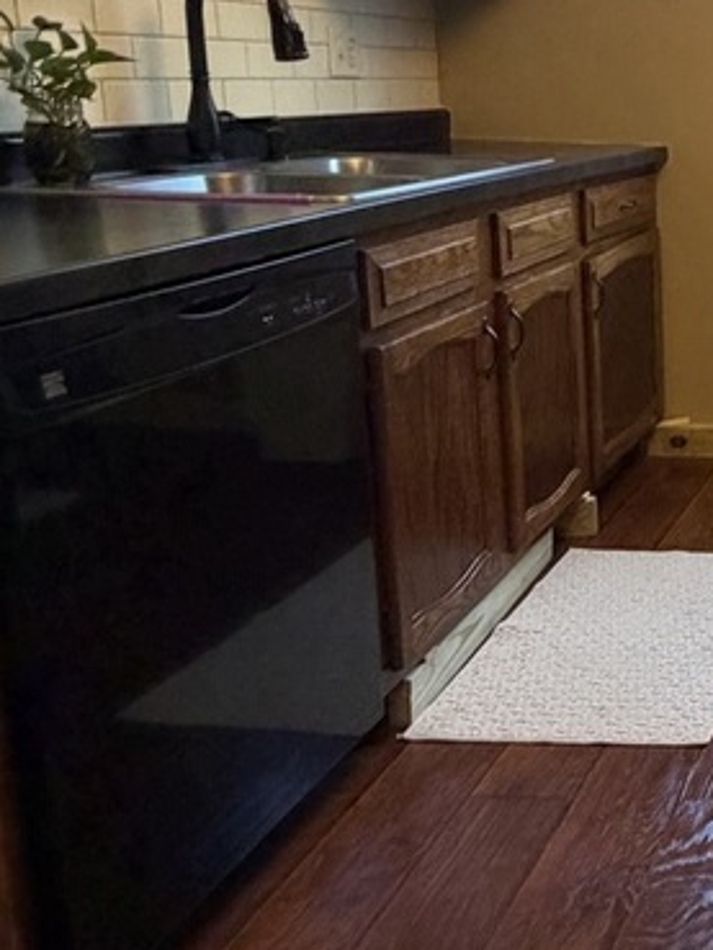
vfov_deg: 44.8
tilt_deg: -11.1
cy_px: 291
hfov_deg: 27.3
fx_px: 1125
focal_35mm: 41
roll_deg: -2.7
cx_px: 1001
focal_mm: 2.22
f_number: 2.2
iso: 400
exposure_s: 1/60
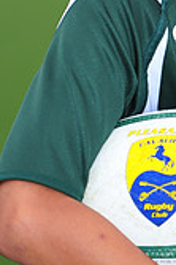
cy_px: -83
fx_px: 4460
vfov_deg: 3.4
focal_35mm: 607
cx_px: 243
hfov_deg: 2.3
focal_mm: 175
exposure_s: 1/320
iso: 200
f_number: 4.5
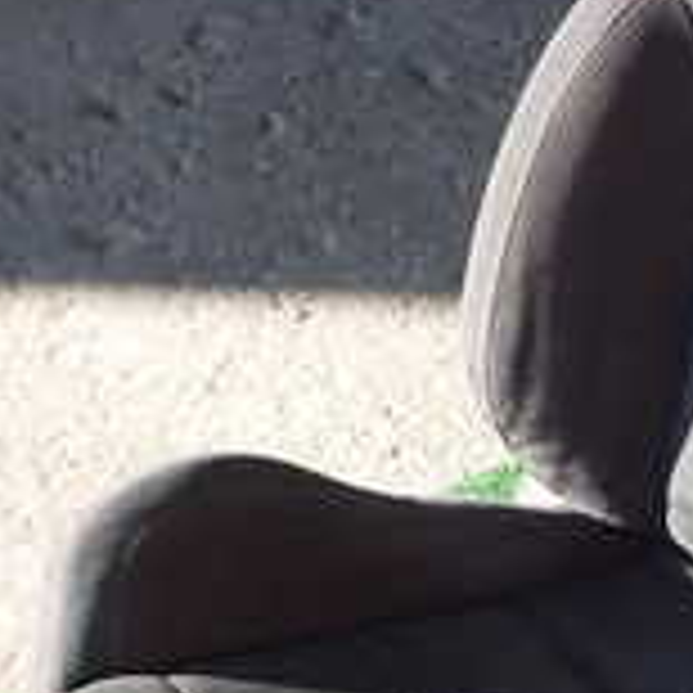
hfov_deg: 15.5
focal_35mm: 110
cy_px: 477
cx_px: 698
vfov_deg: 15.8
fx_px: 2491
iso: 100
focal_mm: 5.79
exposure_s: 1/125
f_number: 3.2
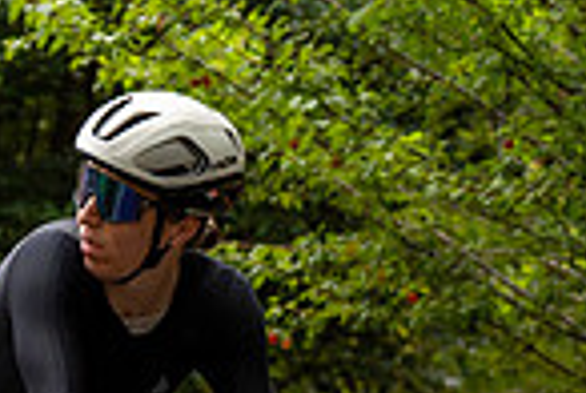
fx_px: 7324
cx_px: 67
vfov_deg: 3.1
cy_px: 646
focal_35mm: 449
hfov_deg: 4.6
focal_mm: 70
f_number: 2.8
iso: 400
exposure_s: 1/1000
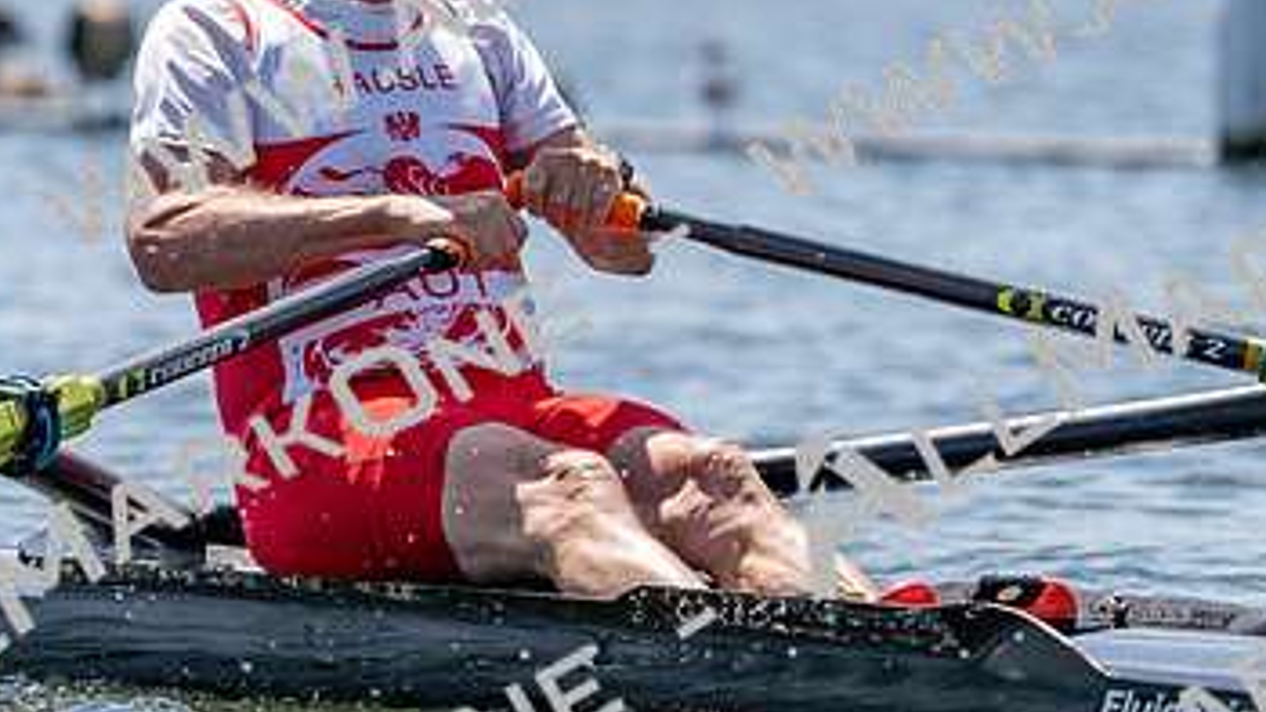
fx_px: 18197
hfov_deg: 4.0
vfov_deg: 2.2
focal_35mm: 542
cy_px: 258
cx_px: 485
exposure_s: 1/2000
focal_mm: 312
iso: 320
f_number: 6.3
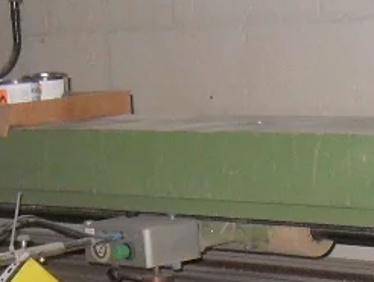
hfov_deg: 12.8
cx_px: 304
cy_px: 468
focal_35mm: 154
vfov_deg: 9.3
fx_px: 1665
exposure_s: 1/45
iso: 240
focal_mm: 6.3
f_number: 2.8
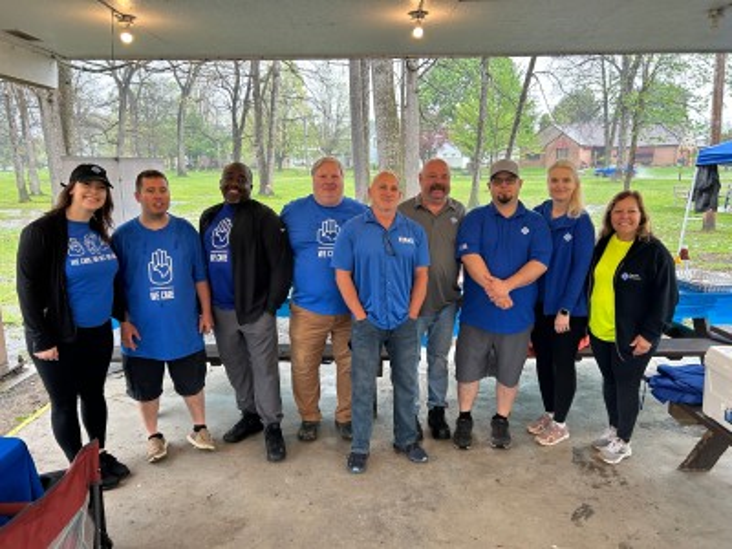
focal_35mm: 26
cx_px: 366
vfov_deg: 53.1
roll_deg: +0.3
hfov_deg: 67.3
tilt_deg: -10.2
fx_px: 550
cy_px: 274
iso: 125
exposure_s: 1/120
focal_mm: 5.7
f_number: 1.5
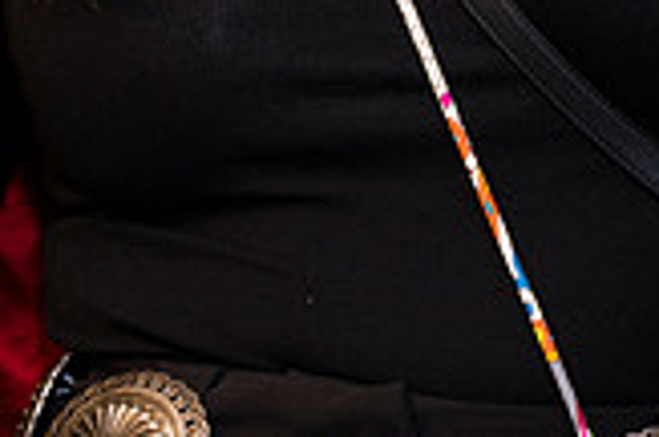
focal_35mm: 239
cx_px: -348
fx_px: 4366
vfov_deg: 5.7
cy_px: 471
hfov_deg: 8.4
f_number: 4
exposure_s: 1/80
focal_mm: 67
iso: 800
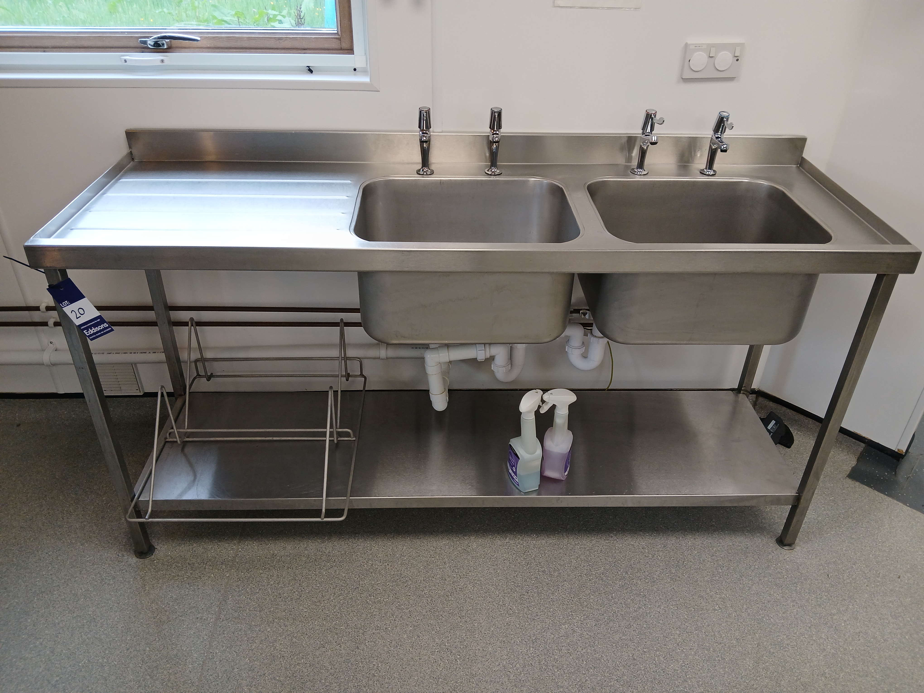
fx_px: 694
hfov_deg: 67.3
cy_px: 346
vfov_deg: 53.1
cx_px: 462
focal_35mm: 26
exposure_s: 1/50
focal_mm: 3.98
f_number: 1.8
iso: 64
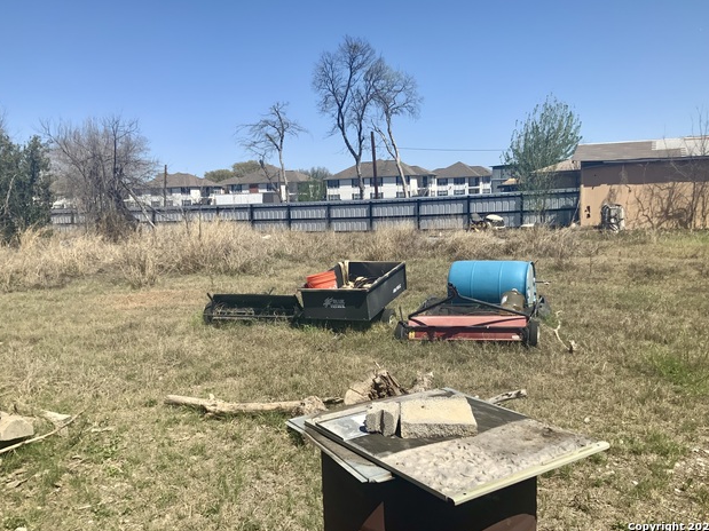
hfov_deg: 60.0
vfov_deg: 46.8
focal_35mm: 30
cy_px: 272
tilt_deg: -8.9
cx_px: 353
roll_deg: +3.4
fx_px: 614
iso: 20
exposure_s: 1/2427
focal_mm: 3
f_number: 1.8
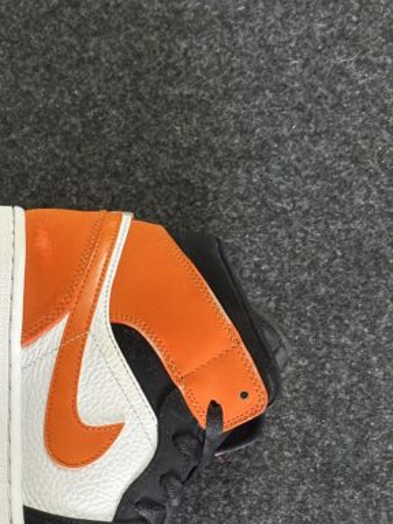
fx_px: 1514
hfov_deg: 14.5
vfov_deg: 19.3
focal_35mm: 100
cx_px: -14
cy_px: 467
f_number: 1.78
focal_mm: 6.86
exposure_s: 1/50
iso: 160
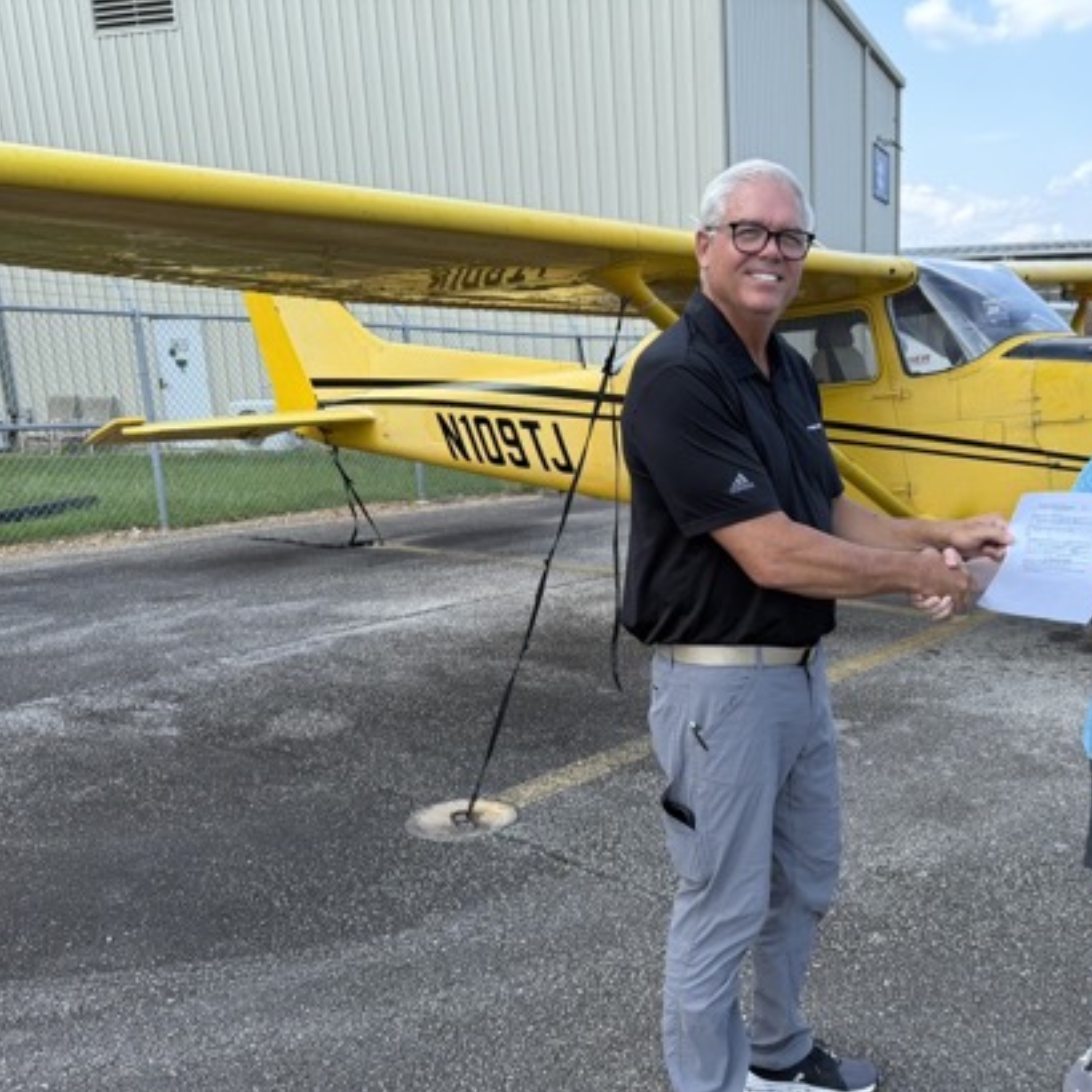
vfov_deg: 46.9
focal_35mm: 35
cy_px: 673
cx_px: 748
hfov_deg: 46.3
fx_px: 1249
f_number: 1.78
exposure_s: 1/1653
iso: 100
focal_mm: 6.76
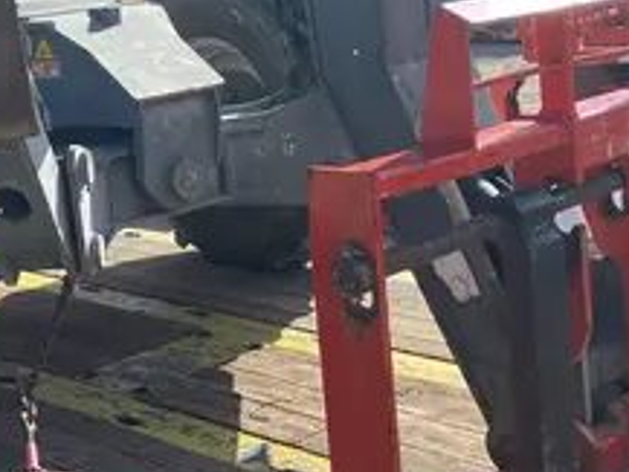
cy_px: 129
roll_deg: +4.5
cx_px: 61
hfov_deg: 26.5
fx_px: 1291
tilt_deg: -4.9
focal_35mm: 71
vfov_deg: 20.6
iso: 32
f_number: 1.8
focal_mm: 3.99
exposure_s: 1/1279
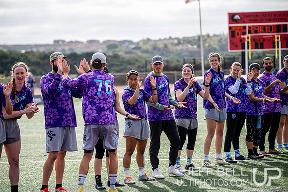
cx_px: 144
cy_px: 96
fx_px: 960
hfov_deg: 17.1
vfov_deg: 11.4
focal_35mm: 120
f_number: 3.2
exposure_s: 1/1000
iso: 100
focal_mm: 120
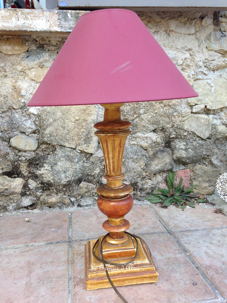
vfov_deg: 55.4
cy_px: 152
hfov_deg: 42.9
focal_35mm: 33
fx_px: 289
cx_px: 114
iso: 80
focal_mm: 4.12
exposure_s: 1/120
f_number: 2.4
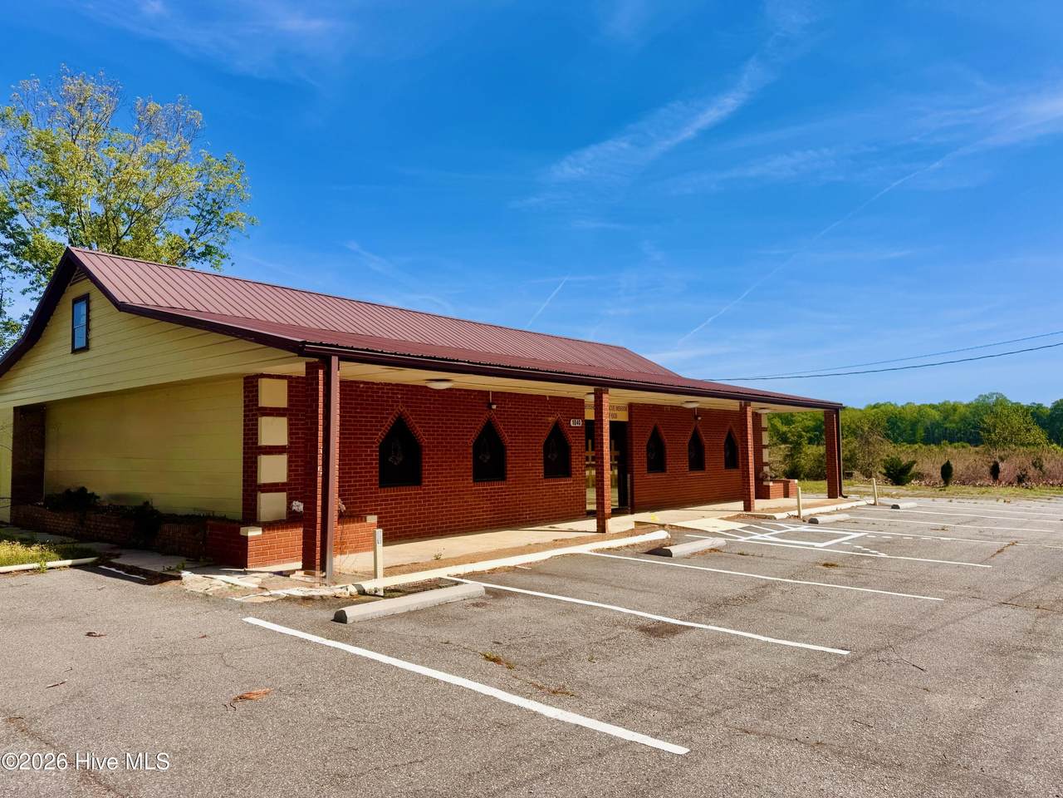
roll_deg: +1.2
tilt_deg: +2.7
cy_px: 399
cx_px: 532
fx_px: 737
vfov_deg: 56.8
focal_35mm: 24
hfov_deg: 71.6
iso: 80
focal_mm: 6.76
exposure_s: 1/5814
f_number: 1.78
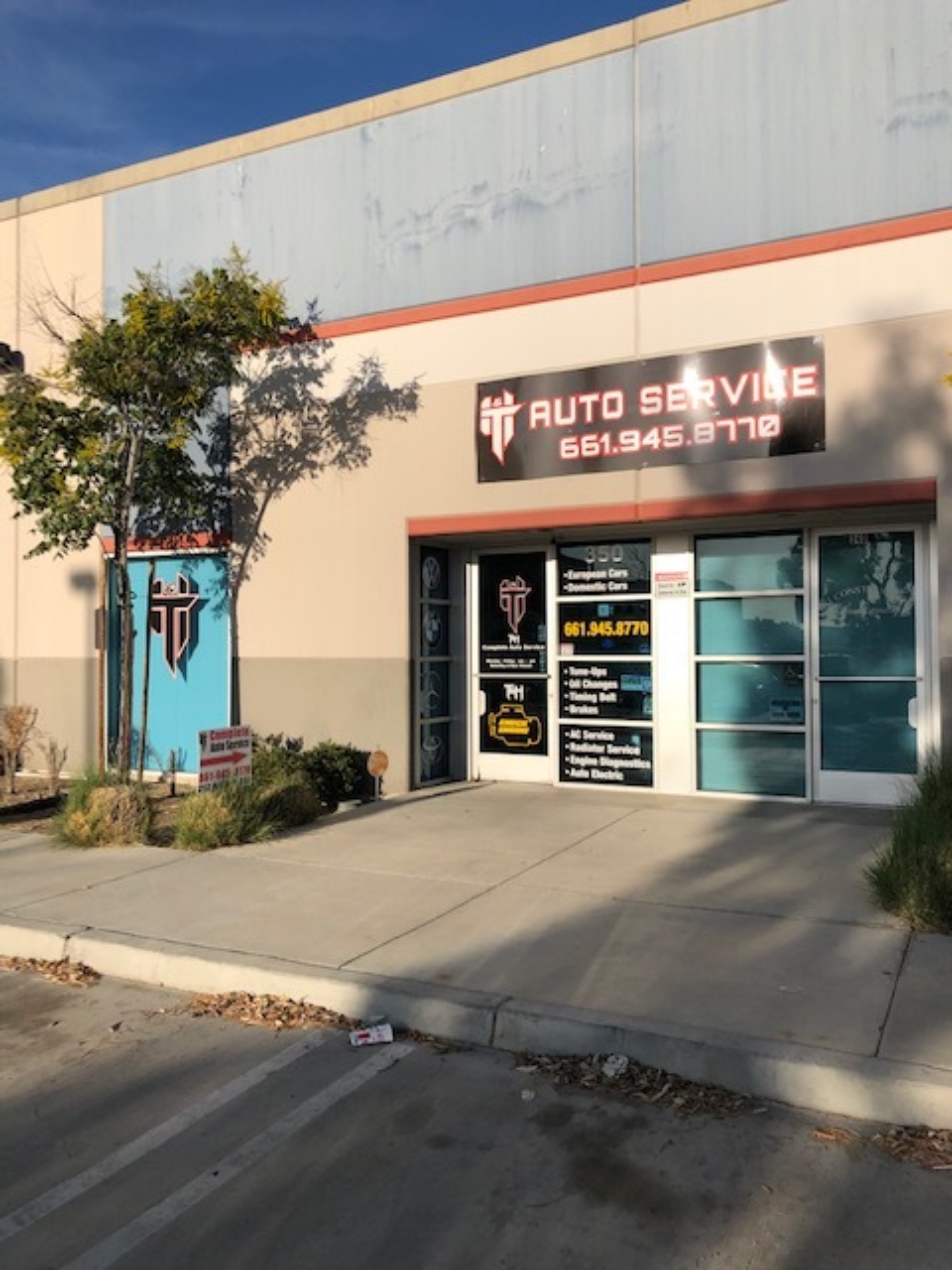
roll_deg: -0.3
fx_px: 1027
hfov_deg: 49.7
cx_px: 476
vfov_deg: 63.4
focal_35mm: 28
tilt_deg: +2.4
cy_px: 635
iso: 20
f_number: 1.8
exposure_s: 1/3040
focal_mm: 3.99
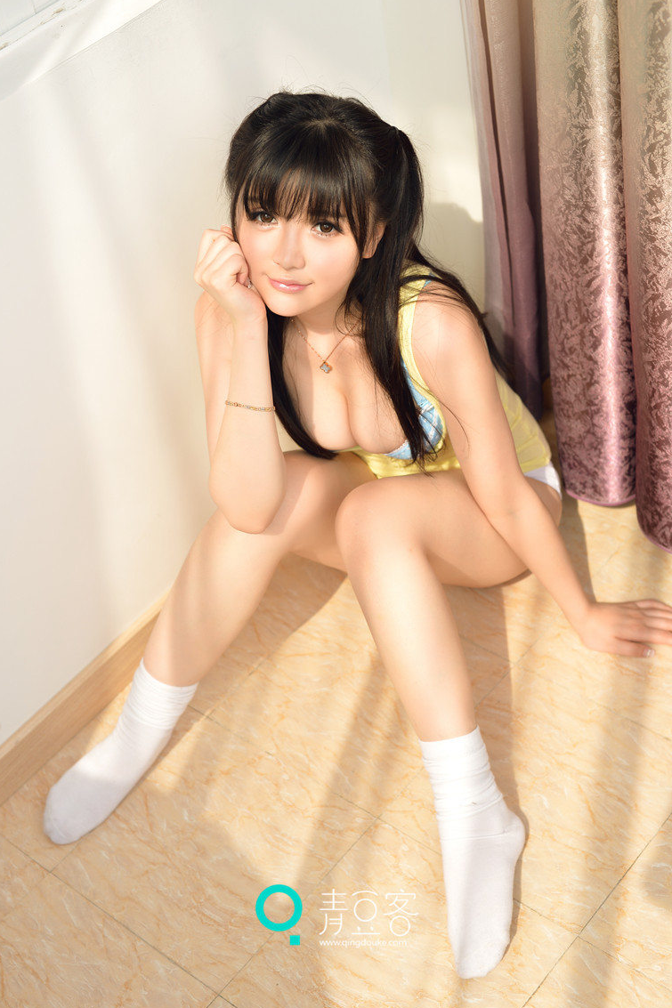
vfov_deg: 37.5
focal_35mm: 53
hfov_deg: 25.5
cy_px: 501
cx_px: 337
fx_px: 1484
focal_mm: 50
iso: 100
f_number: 4
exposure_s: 1/125
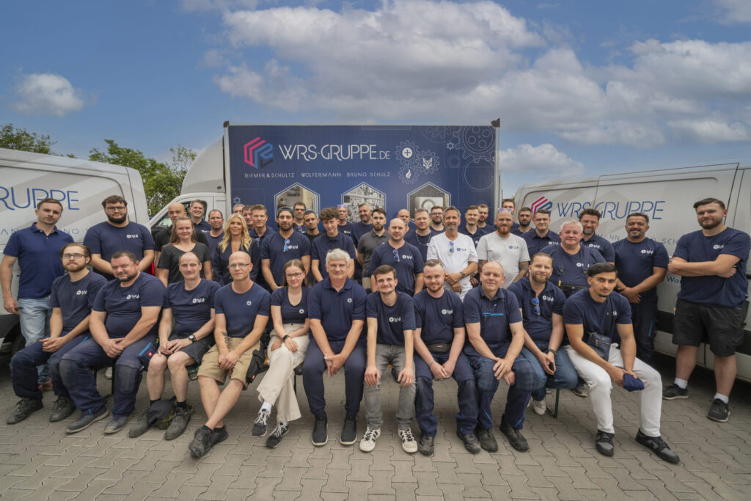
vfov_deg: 73.8
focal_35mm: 16
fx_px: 334
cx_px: 376
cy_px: 250
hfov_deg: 96.7
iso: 400
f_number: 8
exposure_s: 1/400
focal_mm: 16
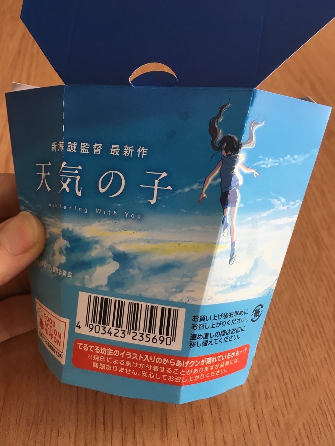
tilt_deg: -51.4
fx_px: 374
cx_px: 168
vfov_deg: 61.7
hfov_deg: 48.2
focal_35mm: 29
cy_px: 223
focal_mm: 4.15
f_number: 2.2
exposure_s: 1/30
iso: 25
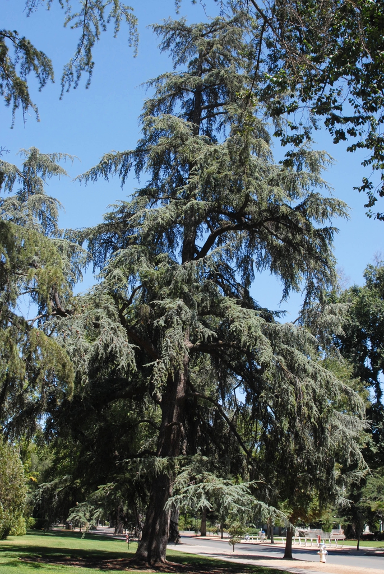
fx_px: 670
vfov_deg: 46.4
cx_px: 192
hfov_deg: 32.0
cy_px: 287
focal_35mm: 42
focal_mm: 28
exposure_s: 1/320
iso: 400
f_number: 9
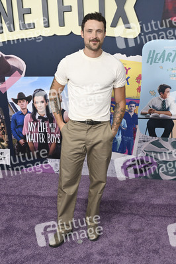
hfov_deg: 37.8
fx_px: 257
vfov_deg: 54.5
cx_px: 88
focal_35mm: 35
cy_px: 132
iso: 1250
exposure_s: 1/250
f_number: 5.6
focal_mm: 35
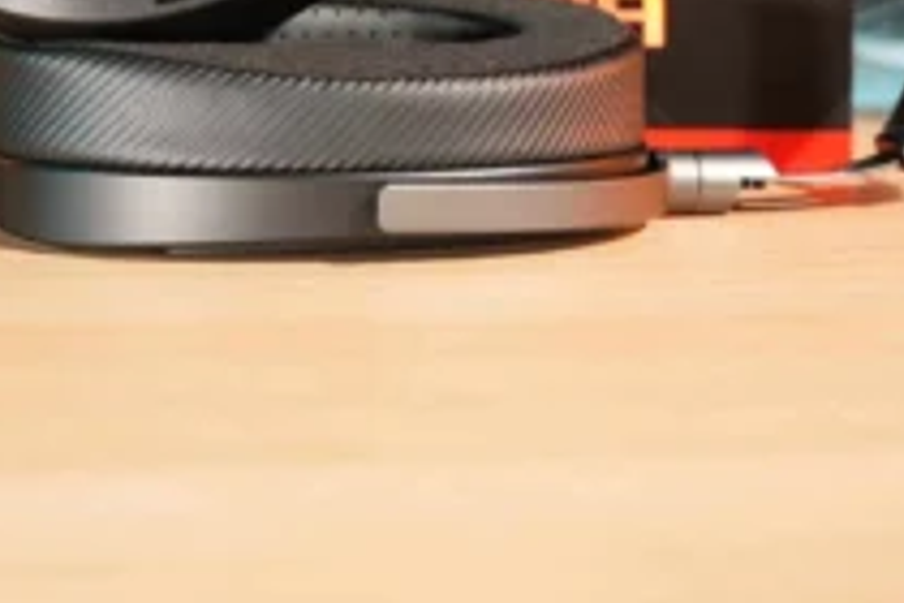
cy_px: -254
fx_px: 2518
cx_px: 245
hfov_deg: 20.2
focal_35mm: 100
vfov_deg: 13.0
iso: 160
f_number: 2.8
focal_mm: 23.4
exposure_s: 1/40
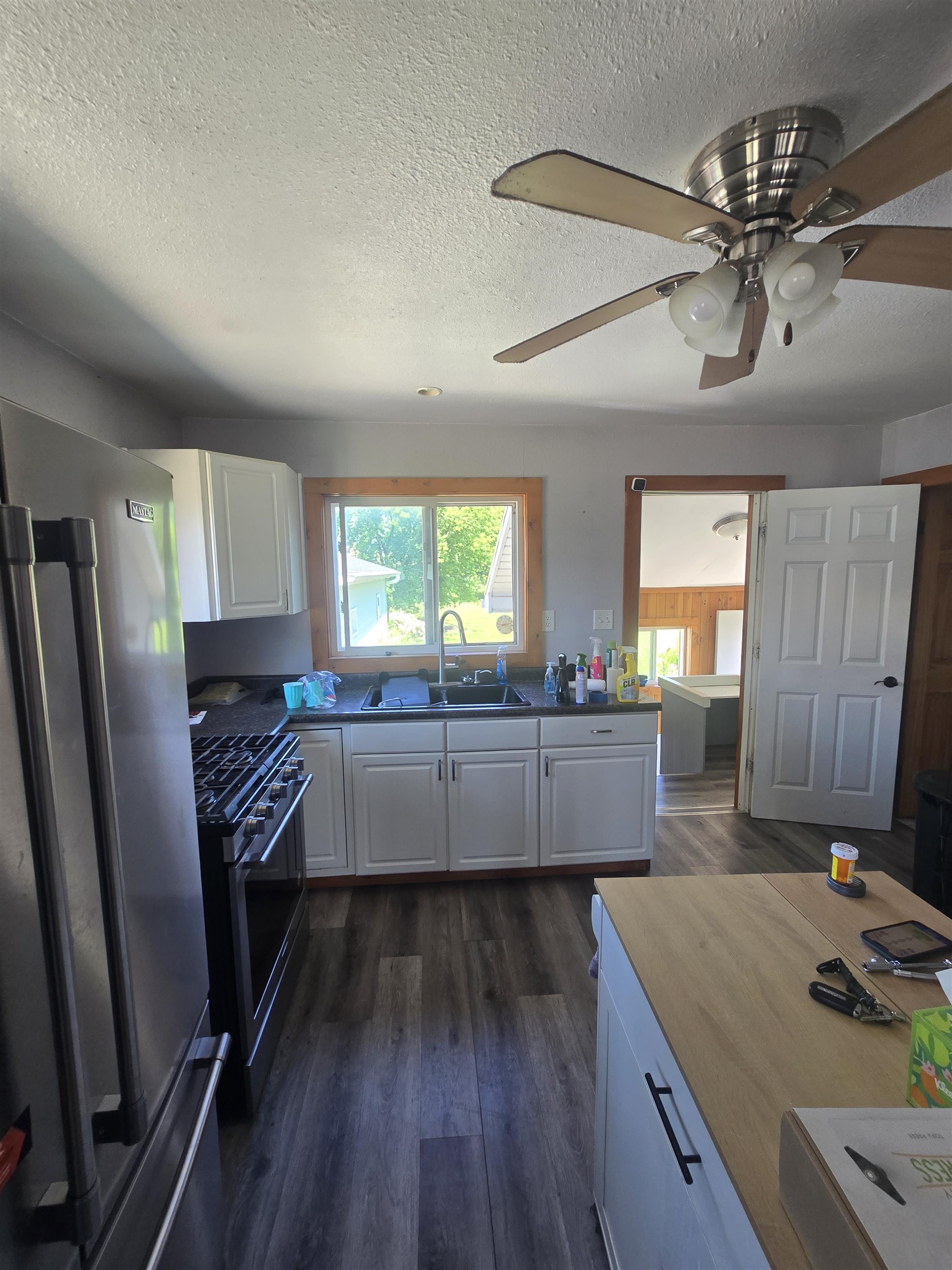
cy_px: 635
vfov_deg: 106.2
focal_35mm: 13
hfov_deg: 89.9
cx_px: 476
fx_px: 477
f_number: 2.2
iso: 100
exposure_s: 1/60
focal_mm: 2.2
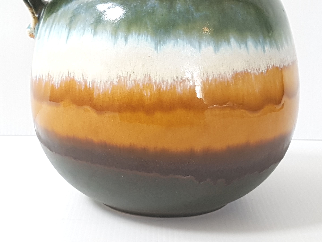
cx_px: 161
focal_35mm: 26
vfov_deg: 53.1
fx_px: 242
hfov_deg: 67.3
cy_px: 121
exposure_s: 1/50
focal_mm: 4.2
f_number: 1.7
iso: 64
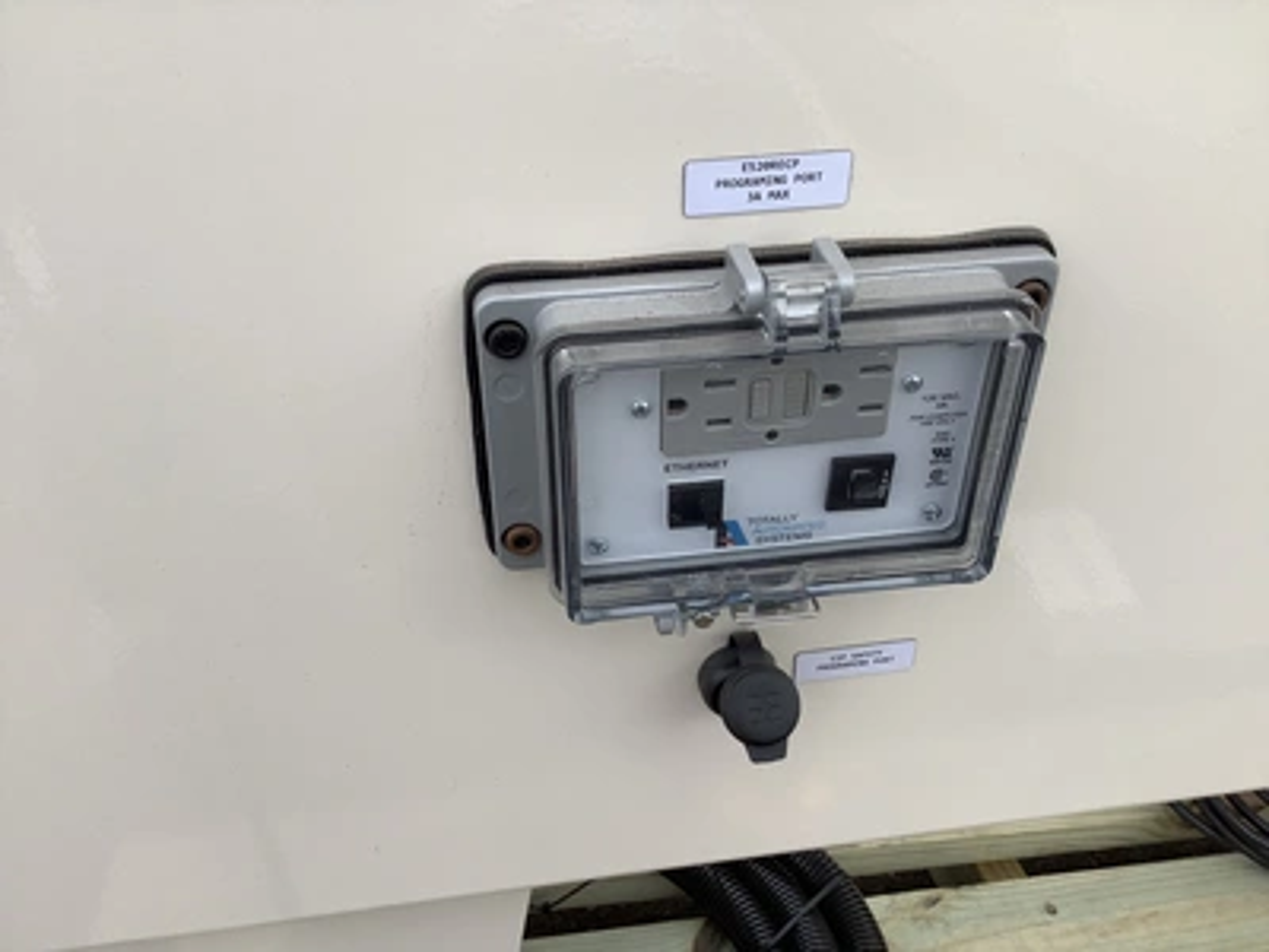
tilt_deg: -33.8
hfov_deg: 58.4
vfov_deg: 45.4
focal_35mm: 31
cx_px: 634
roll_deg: +0.2
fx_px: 1136
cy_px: 476
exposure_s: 1/622
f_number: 2.4
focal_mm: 3.3
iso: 25
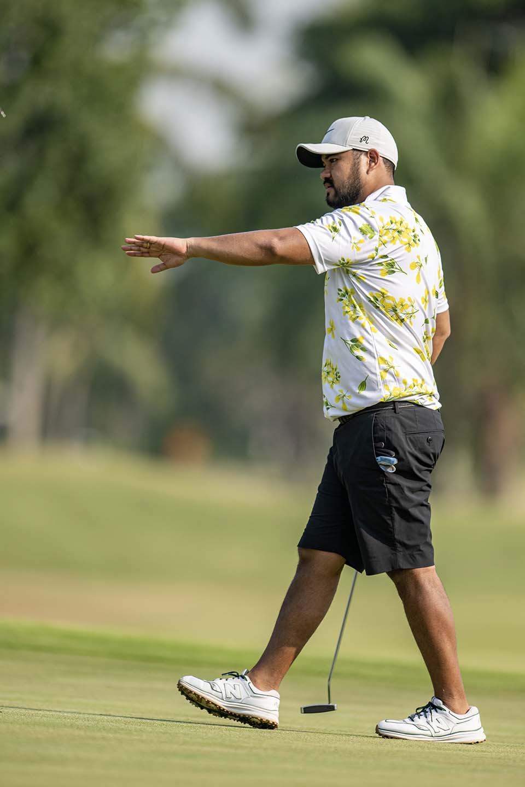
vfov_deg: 5.2
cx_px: 262
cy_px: 394
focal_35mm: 400
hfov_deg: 3.4
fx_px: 8749
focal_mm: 400
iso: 180
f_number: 2.8
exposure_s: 1/2500
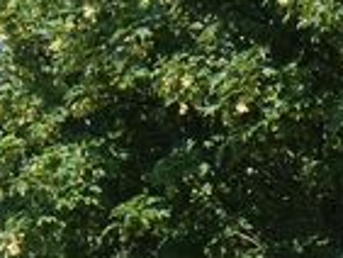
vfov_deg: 5.8
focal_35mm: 239
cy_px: 733
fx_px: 2370
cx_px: 238
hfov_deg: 8.3
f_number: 3.4
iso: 80
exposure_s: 1/500
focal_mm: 6
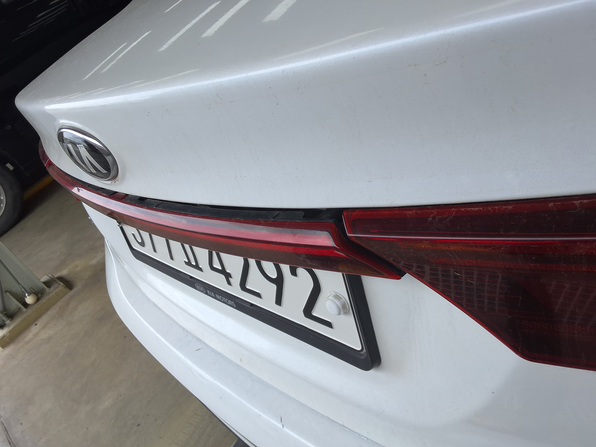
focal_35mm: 28
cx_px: 298
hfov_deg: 63.4
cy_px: 224
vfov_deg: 49.7
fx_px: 482
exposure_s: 1/561
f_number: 1.9
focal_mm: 2.91
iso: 32
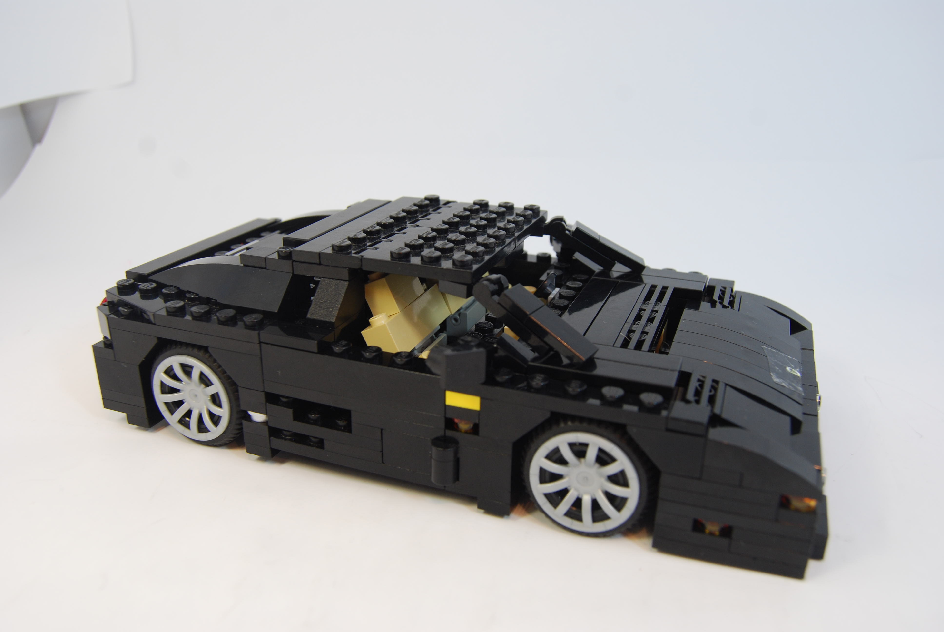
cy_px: 316
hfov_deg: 61.9
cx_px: 472
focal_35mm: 30
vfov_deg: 43.7
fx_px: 788
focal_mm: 20
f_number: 6.3
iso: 200
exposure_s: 1/60
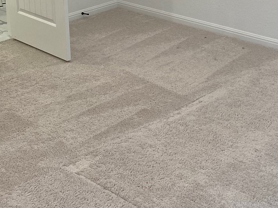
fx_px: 594
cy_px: -4
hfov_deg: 26.3
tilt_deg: -15.1
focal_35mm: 74
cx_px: 144
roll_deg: +1.1
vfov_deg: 19.3
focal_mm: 4.25
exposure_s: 1/120
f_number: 1.8
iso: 100
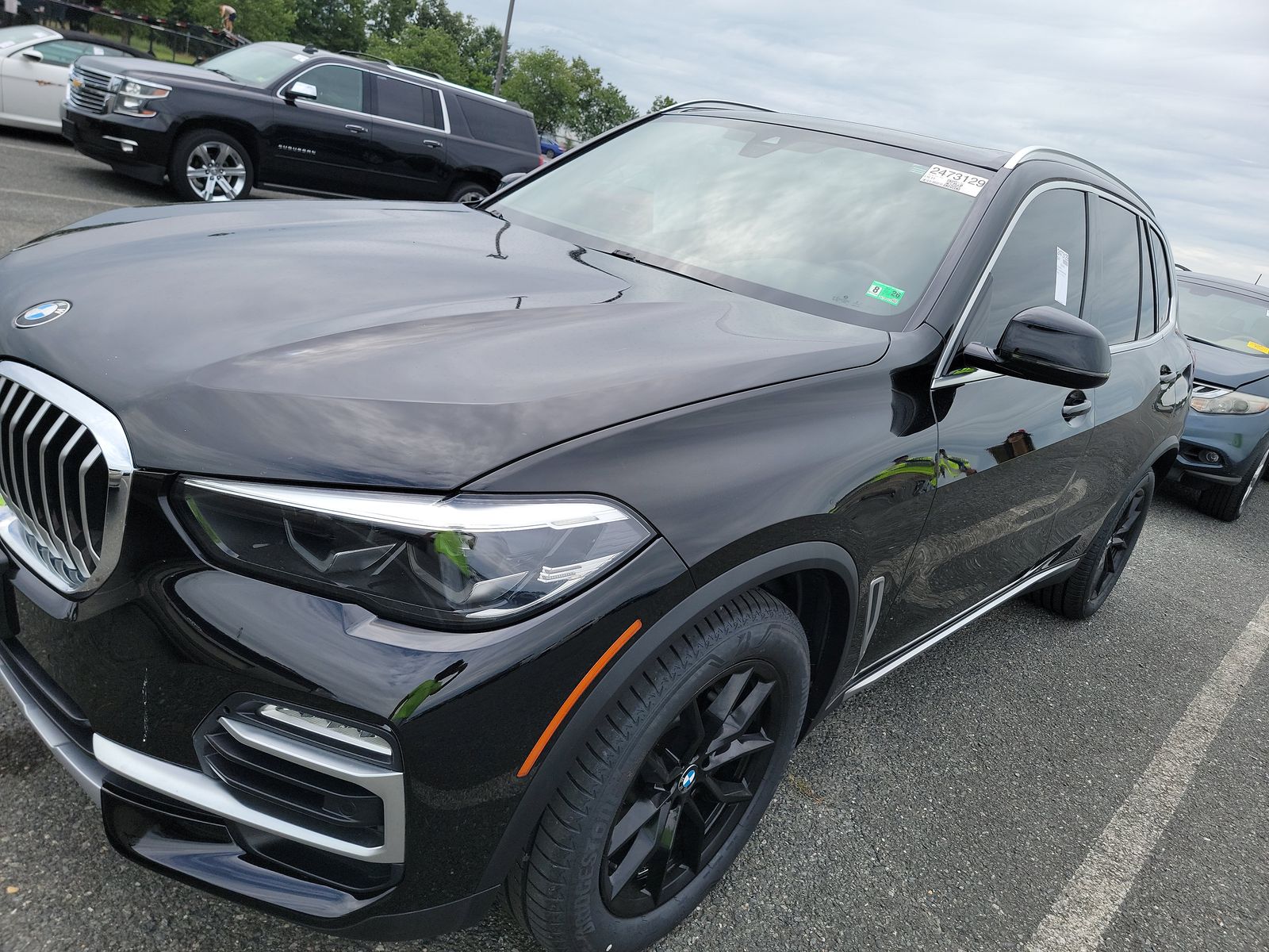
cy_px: 476
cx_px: 634
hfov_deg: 71.6
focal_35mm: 24
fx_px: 880
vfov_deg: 56.8
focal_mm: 6.7
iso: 50
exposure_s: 1/564
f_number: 1.8
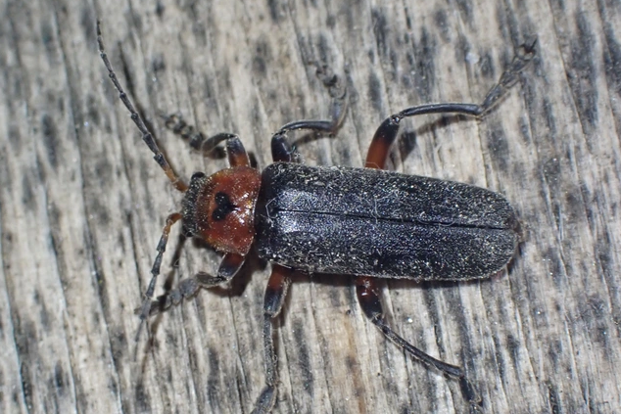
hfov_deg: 19.5
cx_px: 310
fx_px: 1812
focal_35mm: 105
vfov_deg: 13.0
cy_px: 228
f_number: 6.3
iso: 500
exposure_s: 1/30
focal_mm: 18
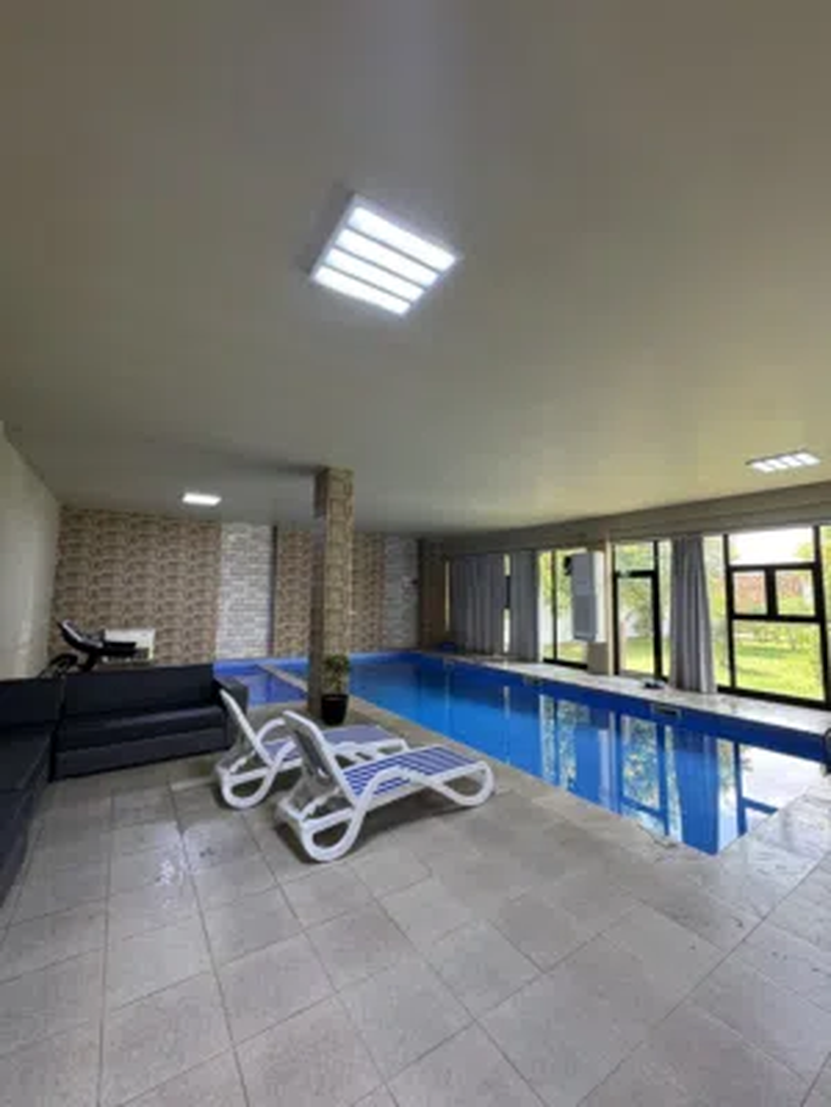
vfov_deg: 102.1
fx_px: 448
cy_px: 554
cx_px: 416
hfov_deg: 85.7
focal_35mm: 14
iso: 100
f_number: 2.2
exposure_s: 1/99
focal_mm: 2.22
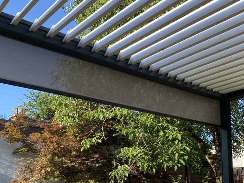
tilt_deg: +7.3
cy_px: 146
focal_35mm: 43
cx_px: 149
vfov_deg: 32.7
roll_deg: -0.5
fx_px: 303
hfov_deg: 43.6
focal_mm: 4.25
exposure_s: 1/919
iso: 32
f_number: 1.8
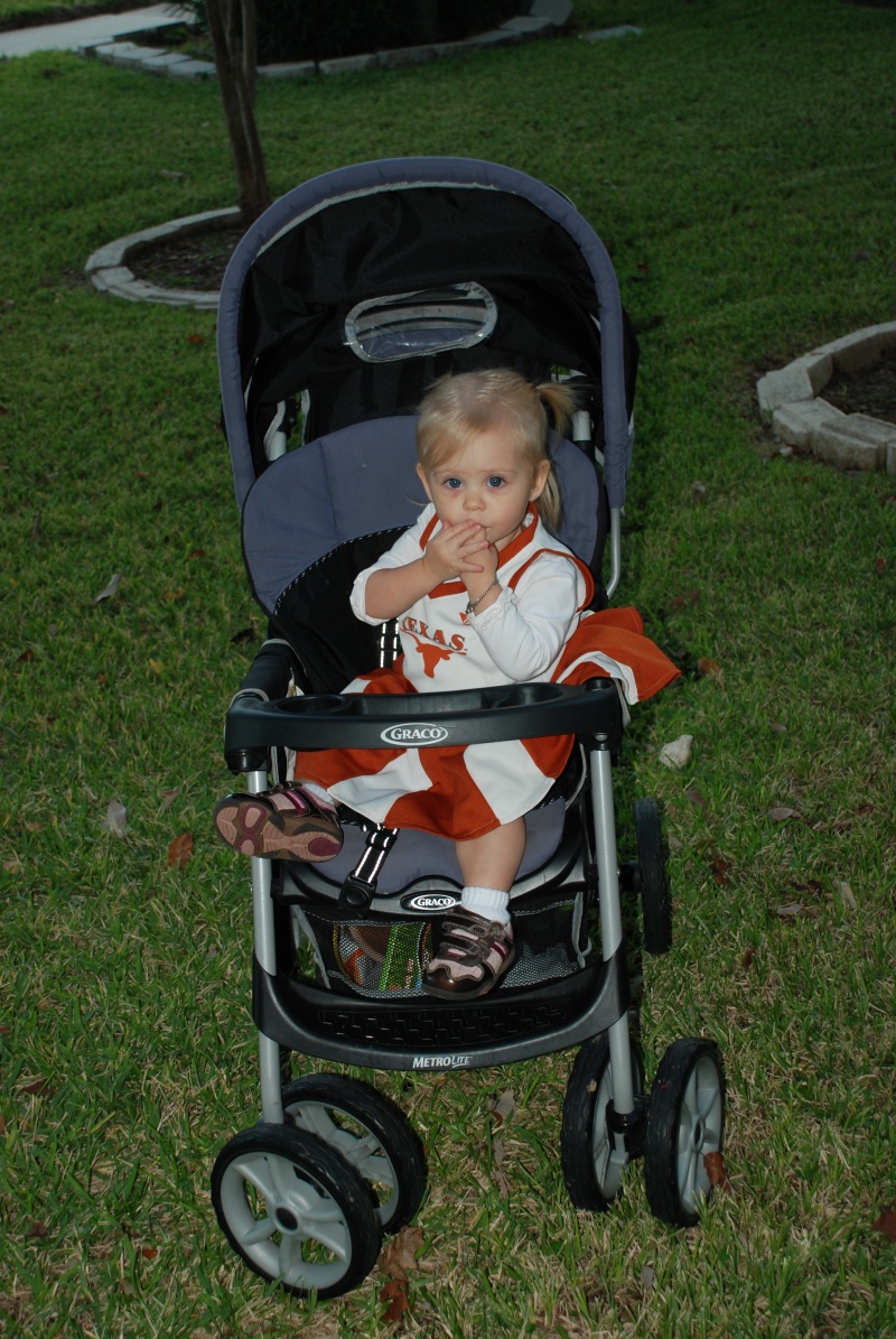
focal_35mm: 48
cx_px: 448
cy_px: 670
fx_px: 1787
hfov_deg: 28.2
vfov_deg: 41.1
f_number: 4.2
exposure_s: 1/60
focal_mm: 32
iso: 200
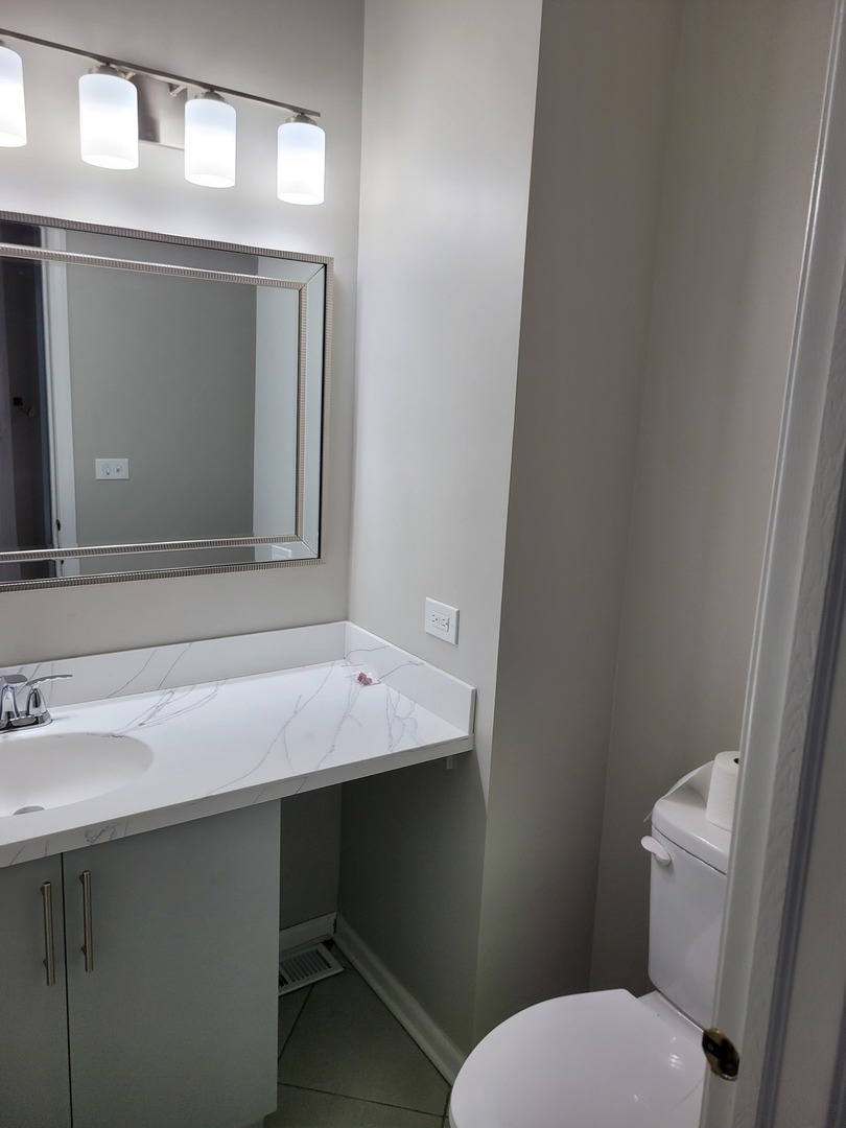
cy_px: 564
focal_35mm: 26
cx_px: 423
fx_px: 847
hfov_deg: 53.1
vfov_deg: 67.3
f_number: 1.8
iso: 64
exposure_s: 1/120
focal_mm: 5.4
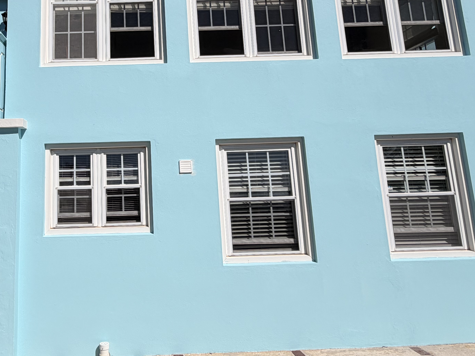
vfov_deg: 47.4
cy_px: 118
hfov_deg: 59.3
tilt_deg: +9.1
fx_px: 398
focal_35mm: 29
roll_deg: +1.5
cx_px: 136
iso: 20
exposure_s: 1/3663
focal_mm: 2.22
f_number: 2.2
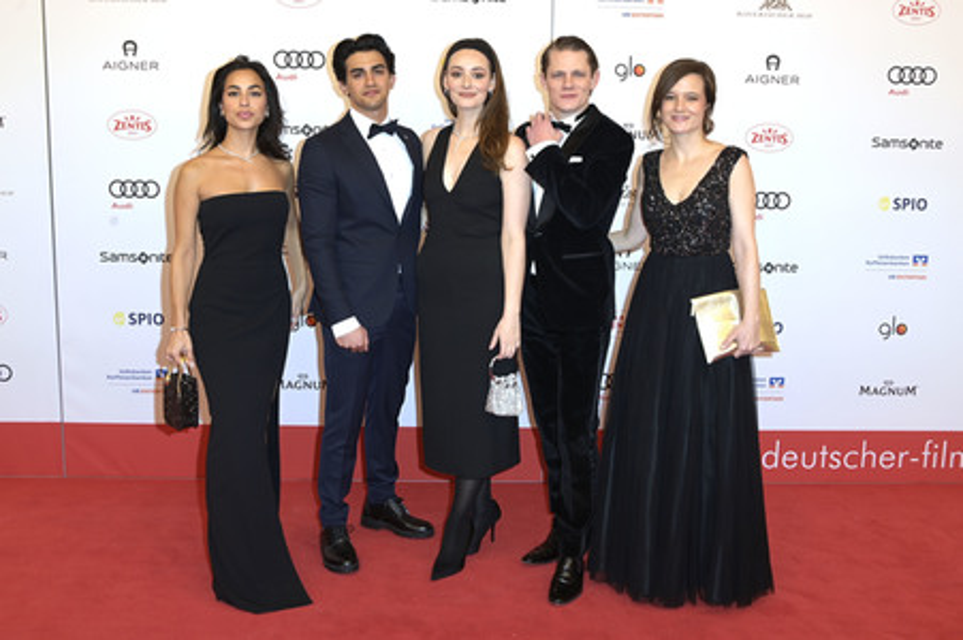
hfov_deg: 58.8
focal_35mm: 32
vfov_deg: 41.1
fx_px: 855
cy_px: 320
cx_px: 482
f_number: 6.3
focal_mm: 32
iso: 400
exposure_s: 1/250
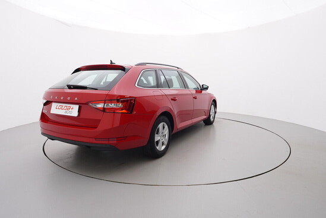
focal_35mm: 22
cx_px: 163
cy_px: 109
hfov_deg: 77.3
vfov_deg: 56.2
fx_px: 204
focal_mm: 15
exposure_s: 1/80
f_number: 5
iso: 200
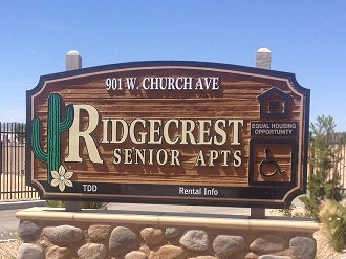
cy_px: 188
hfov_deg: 29.8
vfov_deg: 22.4
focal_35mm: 65
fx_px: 649
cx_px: 144
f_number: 2.4
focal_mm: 4.28
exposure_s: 1/1842
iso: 50
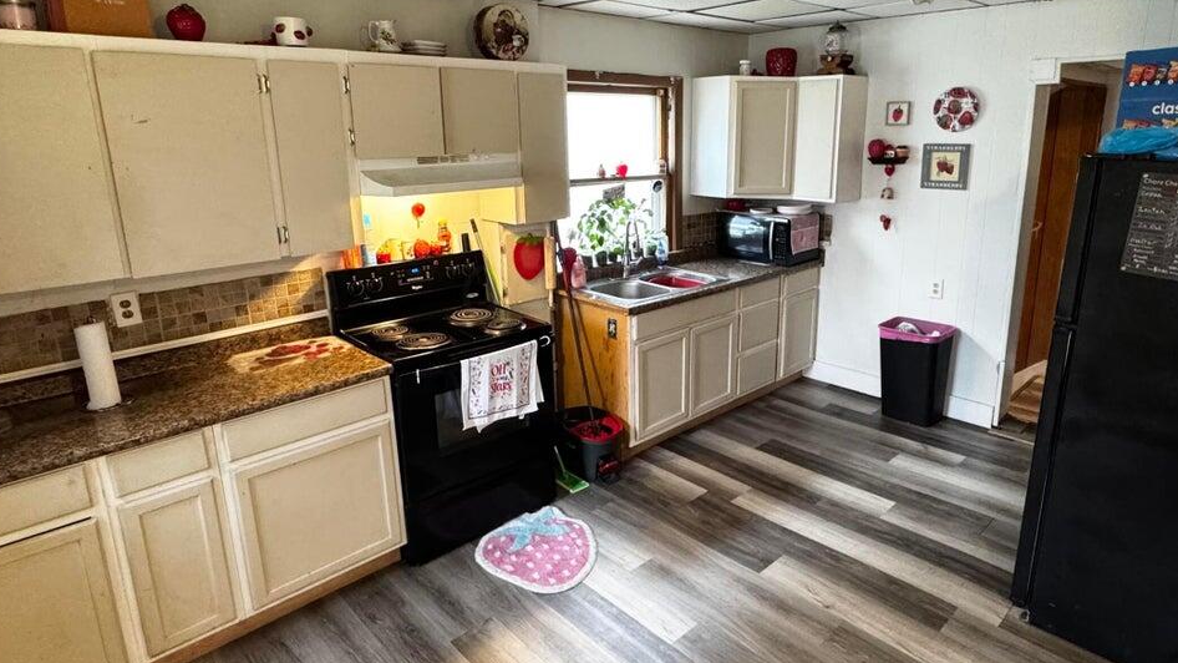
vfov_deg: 51.3
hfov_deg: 81.1
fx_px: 687
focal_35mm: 22
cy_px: 289
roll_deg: +0.4
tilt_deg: -14.6
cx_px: 632
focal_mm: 2.22
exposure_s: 1/60
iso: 640
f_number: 2.2
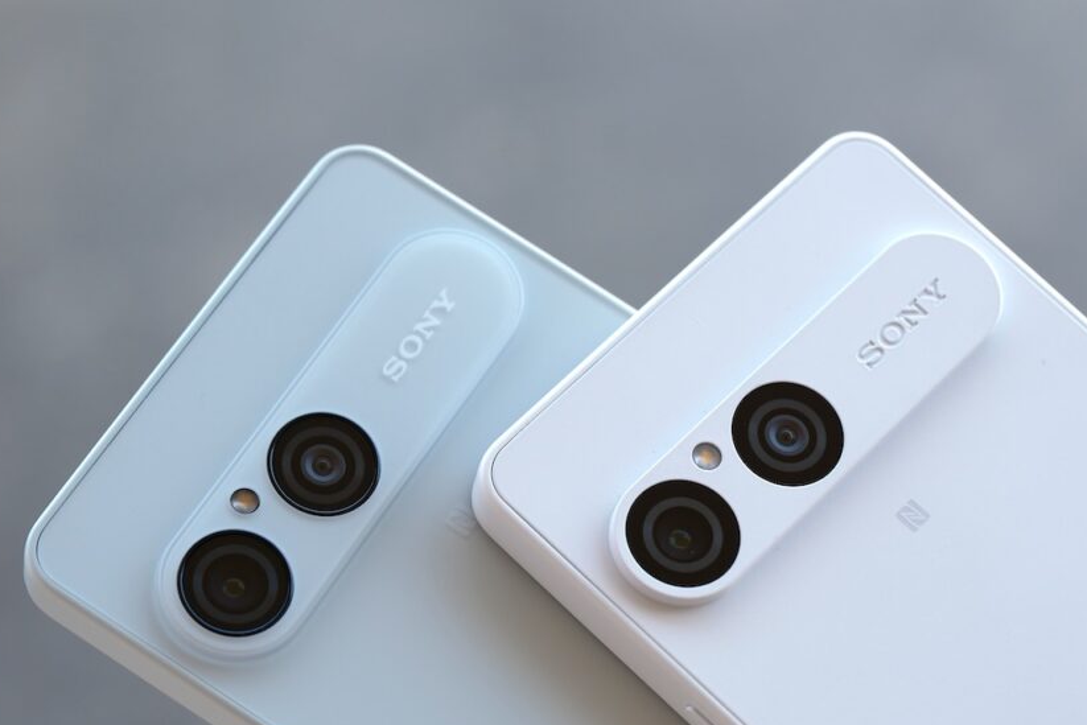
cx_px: 625
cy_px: 442
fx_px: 3171
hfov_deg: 19.4
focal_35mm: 105
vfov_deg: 13.0
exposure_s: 1/170
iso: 160
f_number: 4
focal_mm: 48.2
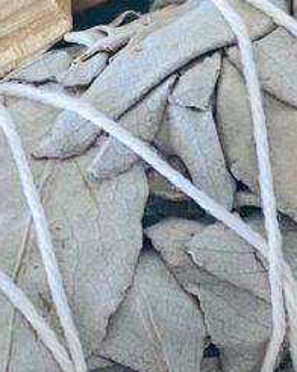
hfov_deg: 7.3
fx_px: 2329
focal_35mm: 212
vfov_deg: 9.1
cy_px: 97
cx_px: 105
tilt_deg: -48.5
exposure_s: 1/100
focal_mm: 4.25
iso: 125
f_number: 1.8
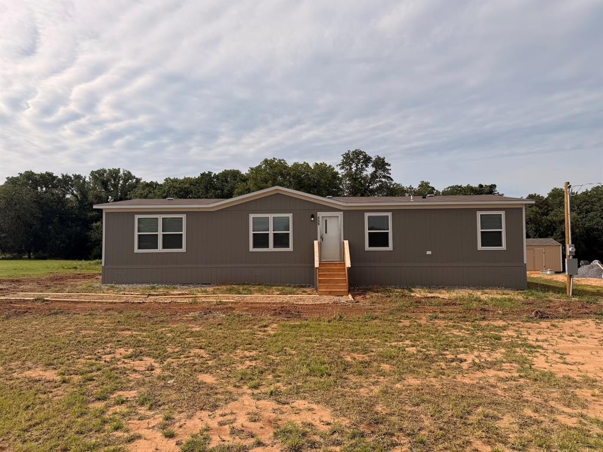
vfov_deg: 56.8
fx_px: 418
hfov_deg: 71.6
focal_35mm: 24
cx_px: 302
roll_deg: +0.3
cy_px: 226
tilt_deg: +2.9
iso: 80
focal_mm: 6.76
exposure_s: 1/9091
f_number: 1.78
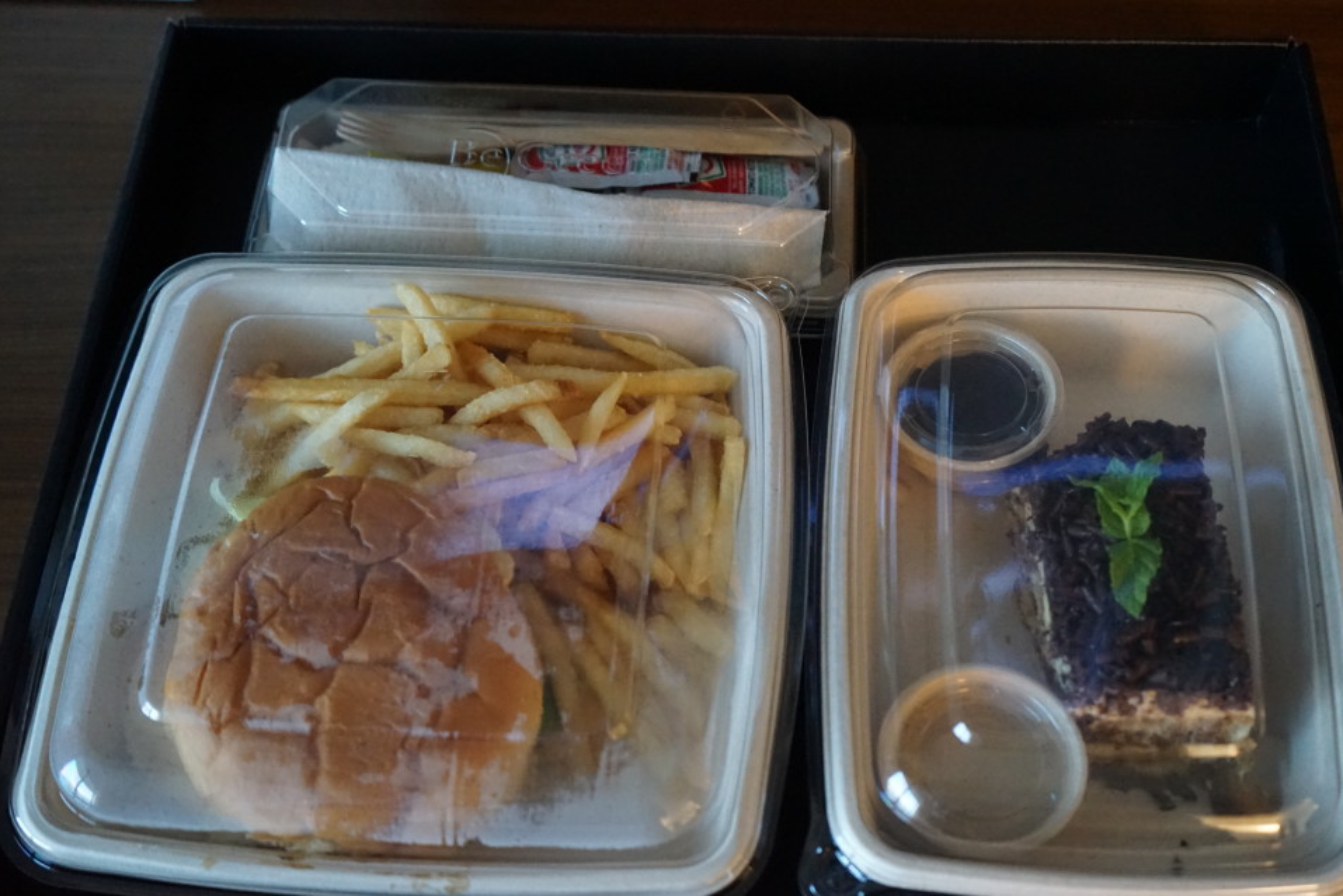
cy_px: 446
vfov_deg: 29.2
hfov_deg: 42.7
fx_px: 1716
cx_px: 709
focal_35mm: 46
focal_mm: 43
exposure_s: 1/40
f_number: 4.5
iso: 6400
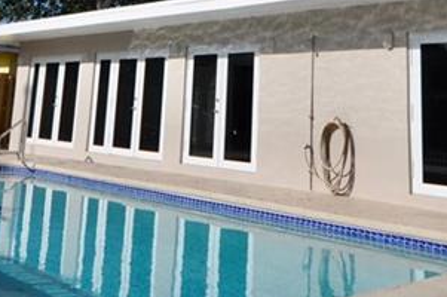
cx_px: 215
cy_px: -30
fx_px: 633
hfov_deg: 38.9
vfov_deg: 24.6
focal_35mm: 51
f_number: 7.1
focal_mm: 10
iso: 400
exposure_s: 1/1600
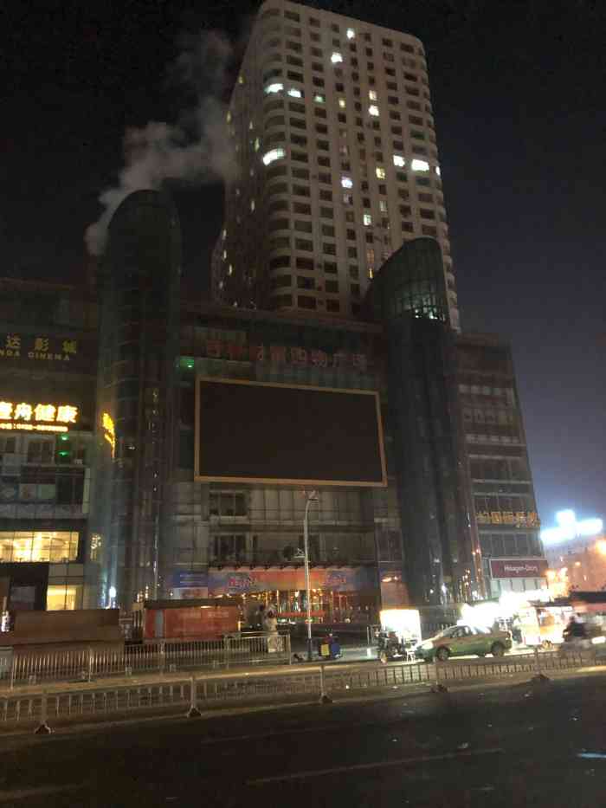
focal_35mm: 28
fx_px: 653
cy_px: 404
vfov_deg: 63.4
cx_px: 303
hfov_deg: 49.8
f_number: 1.8
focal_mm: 4
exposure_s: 1/4
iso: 320
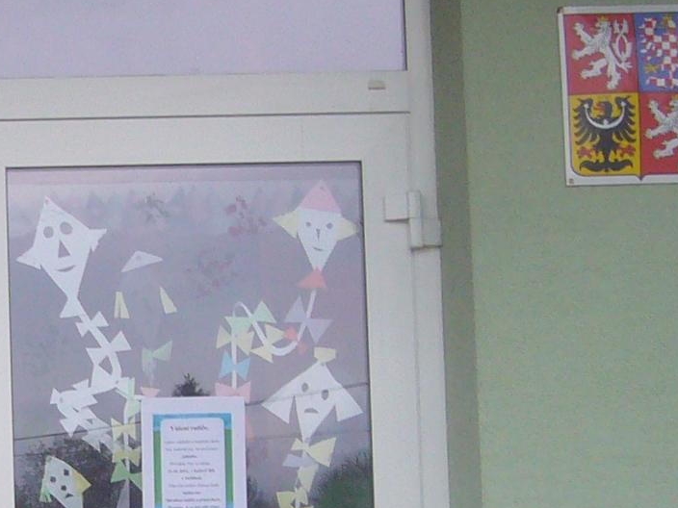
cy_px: 457
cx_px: 81
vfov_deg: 10.5
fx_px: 2742
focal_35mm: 140
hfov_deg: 14.0
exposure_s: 1/125
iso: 100
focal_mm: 5.8
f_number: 2.8
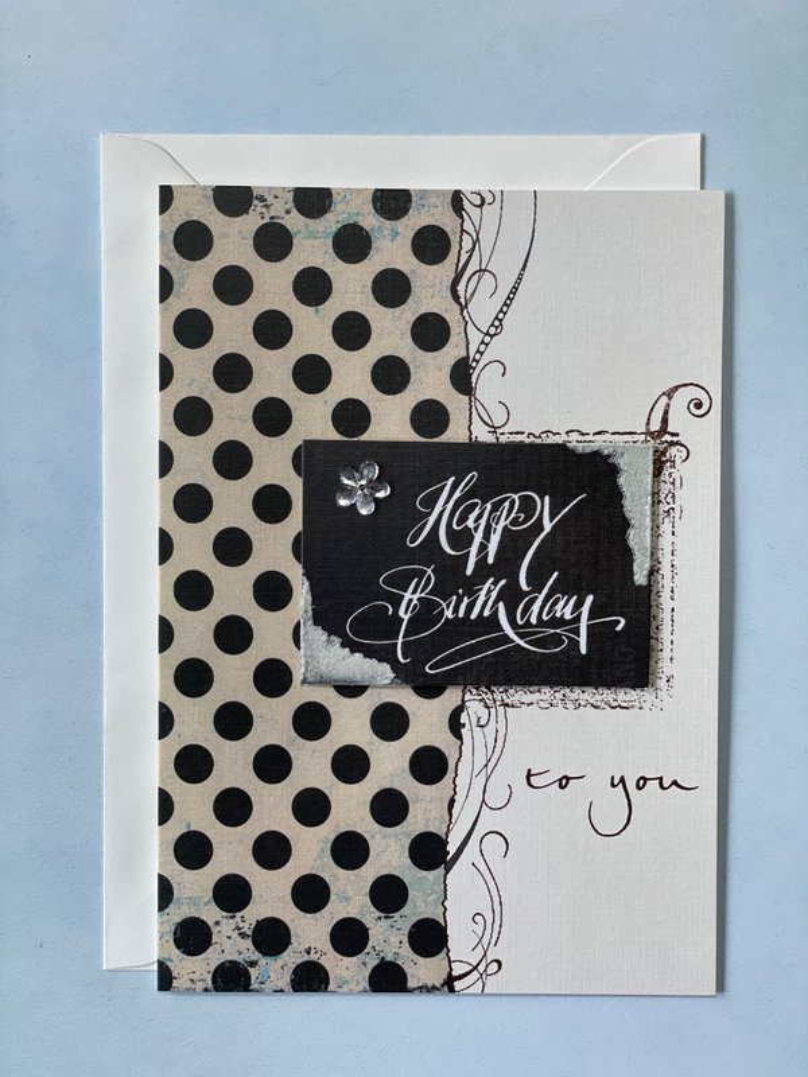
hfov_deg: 28.0
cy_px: 538
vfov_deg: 36.8
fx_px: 1618
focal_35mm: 52
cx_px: 404
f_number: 2
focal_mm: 6
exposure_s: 1/100
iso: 40
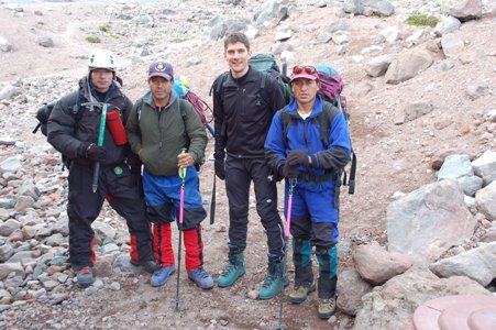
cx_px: 248
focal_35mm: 39
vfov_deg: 34.2
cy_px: 165
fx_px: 537
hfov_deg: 49.6
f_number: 9
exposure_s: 1/80
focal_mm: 26
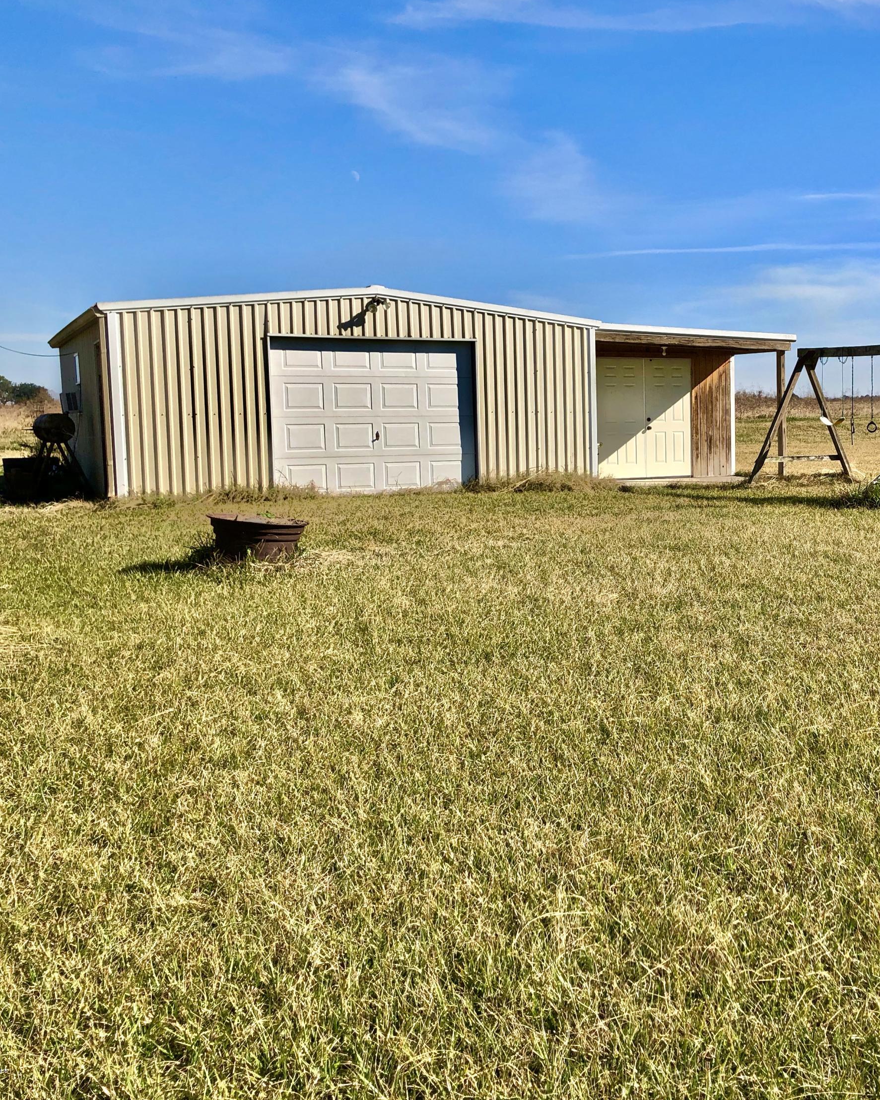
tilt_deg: -5.6
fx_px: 1204
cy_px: 547
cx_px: 705
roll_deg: +1.0
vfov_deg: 49.1
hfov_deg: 38.6
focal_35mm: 37
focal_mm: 3.99
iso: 20
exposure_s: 1/2525
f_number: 1.8
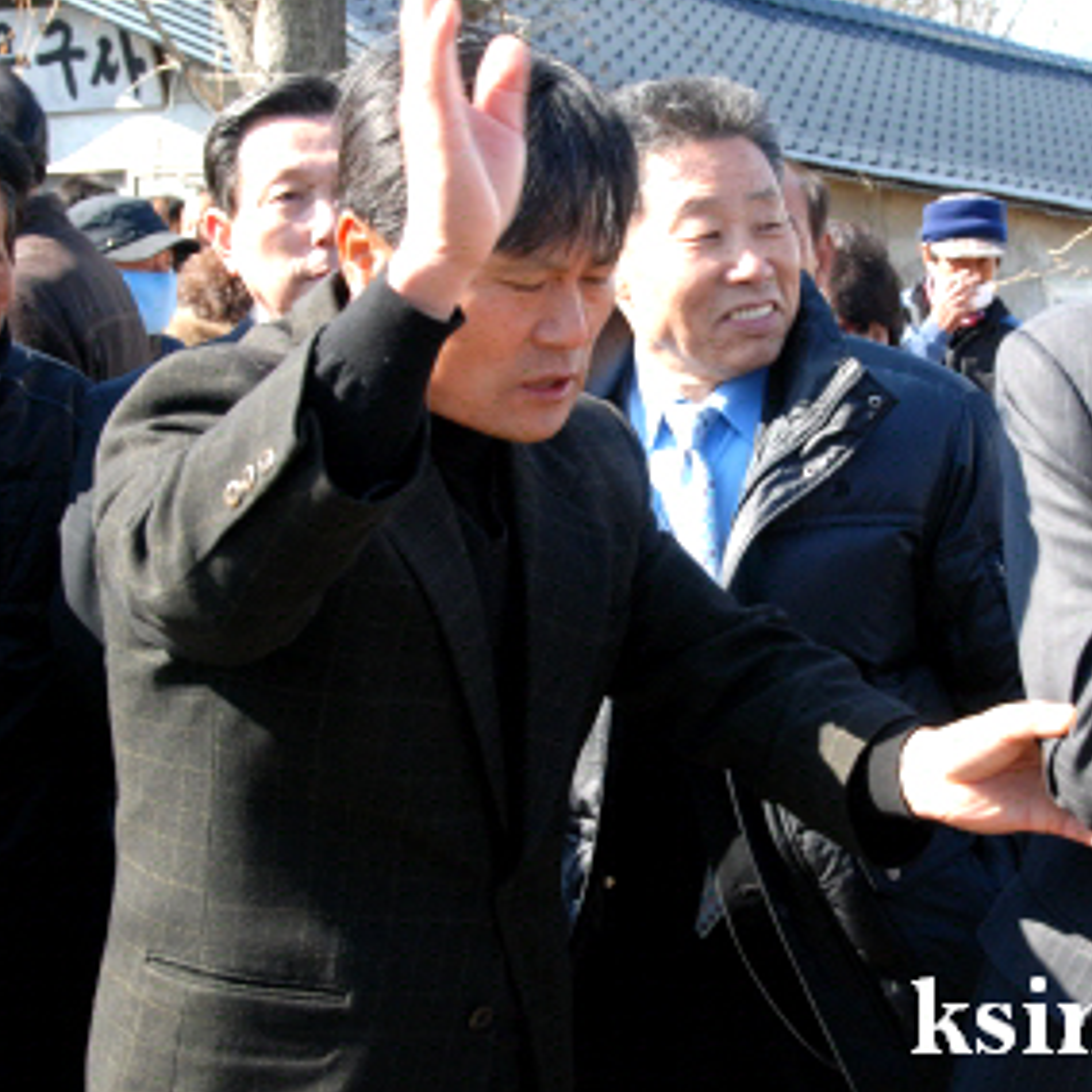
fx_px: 2570
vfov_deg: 24.0
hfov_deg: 23.9
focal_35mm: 72
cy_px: 490
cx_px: 746
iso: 400
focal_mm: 32
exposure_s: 1/250
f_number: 8
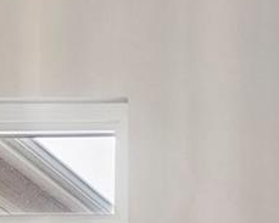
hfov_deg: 13.1
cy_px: 634
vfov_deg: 10.2
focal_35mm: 118
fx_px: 974
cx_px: 627
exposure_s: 1/30
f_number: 8
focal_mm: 12
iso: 400
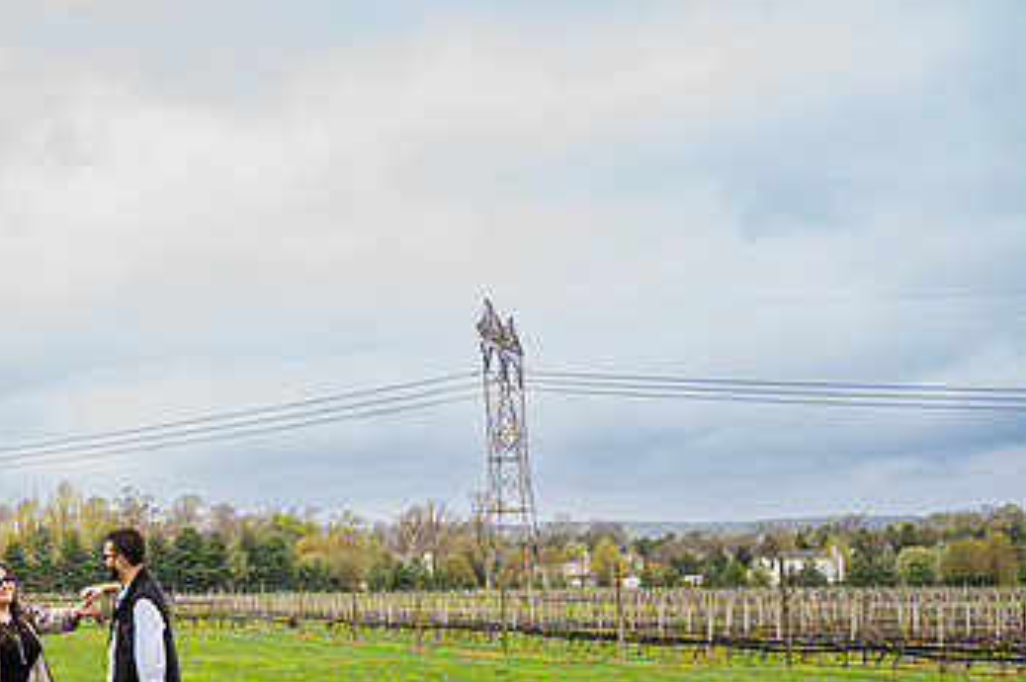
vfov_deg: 25.3
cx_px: 193
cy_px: 453
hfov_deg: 36.2
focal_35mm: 53
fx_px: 1509
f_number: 5
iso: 64
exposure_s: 1/125
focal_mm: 31.5
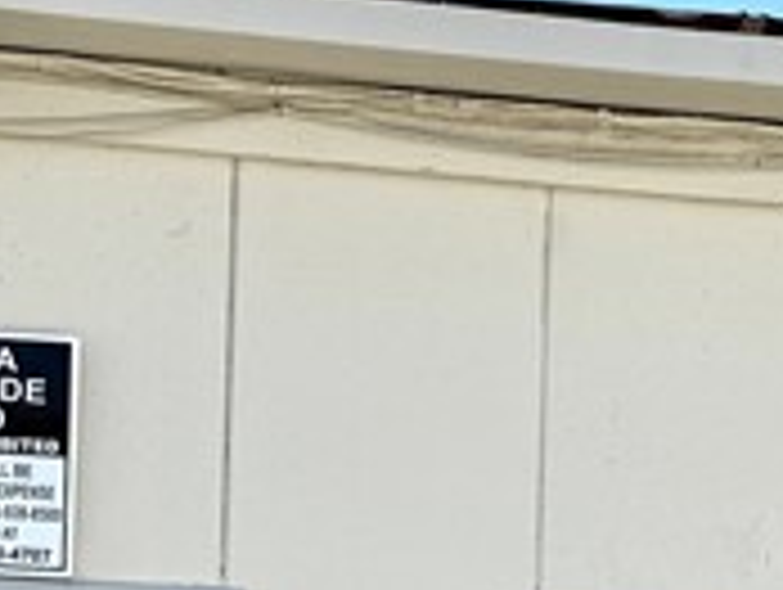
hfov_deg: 14.0
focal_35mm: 141
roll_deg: -1.9
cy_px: 937
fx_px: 3194
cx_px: 522
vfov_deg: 10.1
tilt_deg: +2.8
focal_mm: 6.76
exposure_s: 1/3279
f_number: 1.78
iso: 80
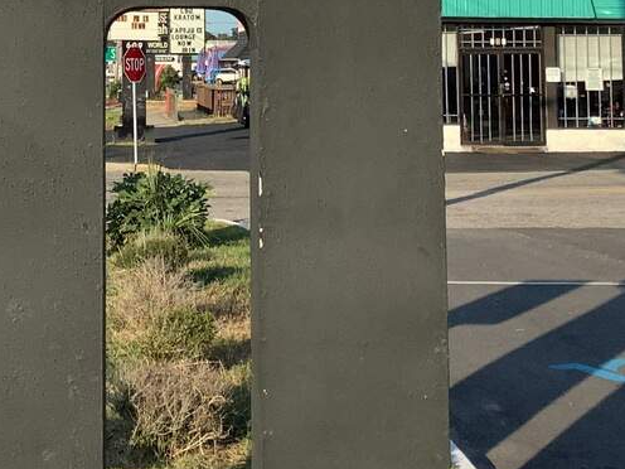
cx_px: 115
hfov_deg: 25.5
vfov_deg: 18.9
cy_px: -42
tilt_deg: +4.1
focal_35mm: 75
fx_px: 1354
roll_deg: -0.1
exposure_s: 1/1335
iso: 25
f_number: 2.4
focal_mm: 3.3
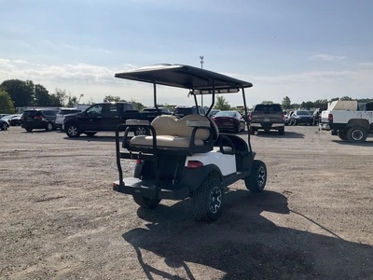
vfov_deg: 48.2
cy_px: 140
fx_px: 312
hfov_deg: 61.7
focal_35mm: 29
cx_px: 186
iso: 25
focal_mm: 3
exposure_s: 1/4405
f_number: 1.8
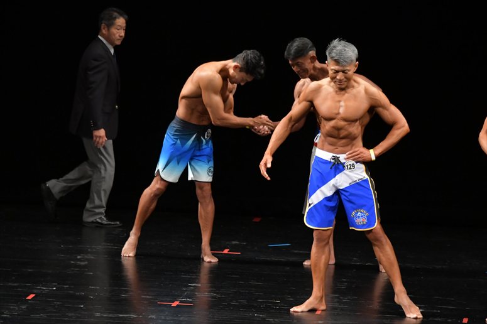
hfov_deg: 7.2
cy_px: 162
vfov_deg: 4.8
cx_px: 244
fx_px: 3854
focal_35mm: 285
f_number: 5.6
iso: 3200
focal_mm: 190
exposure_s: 1/400
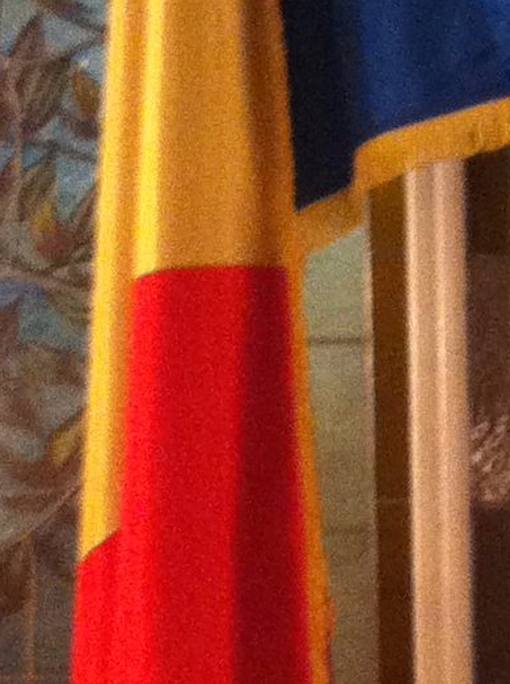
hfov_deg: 8.1
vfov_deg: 11.3
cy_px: 533
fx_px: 3428
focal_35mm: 174
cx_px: 1000
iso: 400
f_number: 2.8
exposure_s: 1/15
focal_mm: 3.85
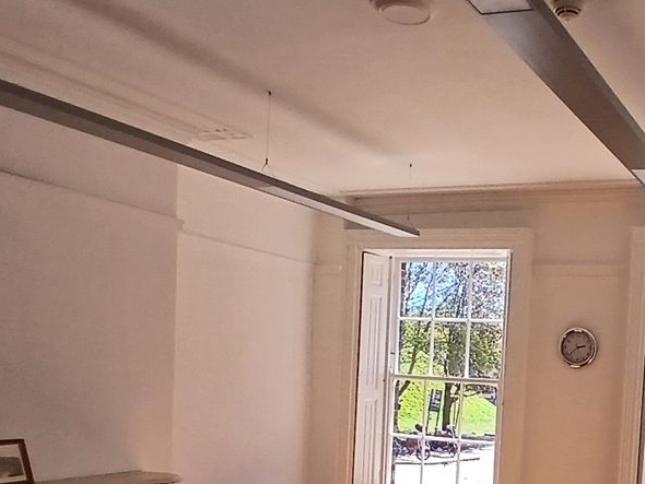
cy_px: 430
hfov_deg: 52.0
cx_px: 544
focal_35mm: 32
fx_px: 596
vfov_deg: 41.0
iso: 50
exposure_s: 1/270
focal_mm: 1.4
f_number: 2.2
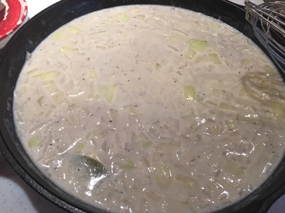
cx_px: 142
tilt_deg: -53.1
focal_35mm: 29
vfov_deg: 48.2
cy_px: 106
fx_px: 239
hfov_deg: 61.7
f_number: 2.2
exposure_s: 1/30
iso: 32
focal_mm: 4.15
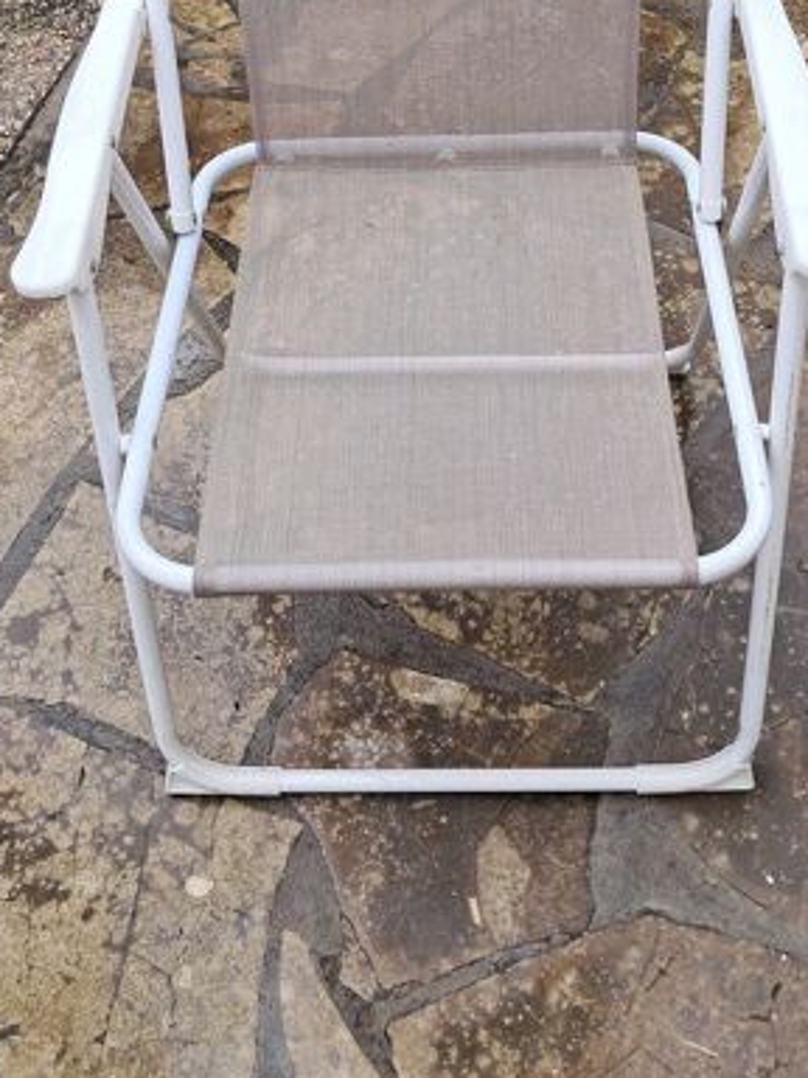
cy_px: 284
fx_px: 1401
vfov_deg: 41.0
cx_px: 452
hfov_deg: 32.1
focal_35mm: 45
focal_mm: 4
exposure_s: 1/294
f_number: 1.8
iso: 50
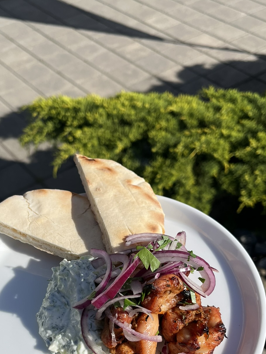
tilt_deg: -49.7
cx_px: 108
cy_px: 267
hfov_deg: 32.8
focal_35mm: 44
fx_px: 451
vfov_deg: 41.6
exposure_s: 1/4310
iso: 50
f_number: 1.6
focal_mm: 5.1
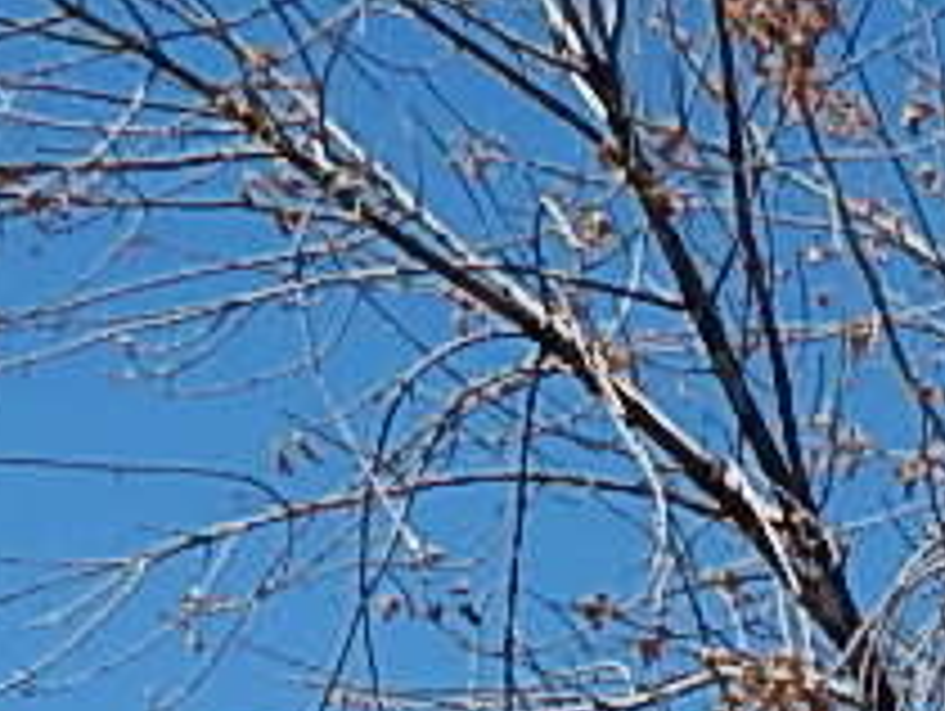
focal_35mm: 236
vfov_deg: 5.7
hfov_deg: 7.6
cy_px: 2502
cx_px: 2556
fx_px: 6450
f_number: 6.5
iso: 125
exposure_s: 1/640
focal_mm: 5.6
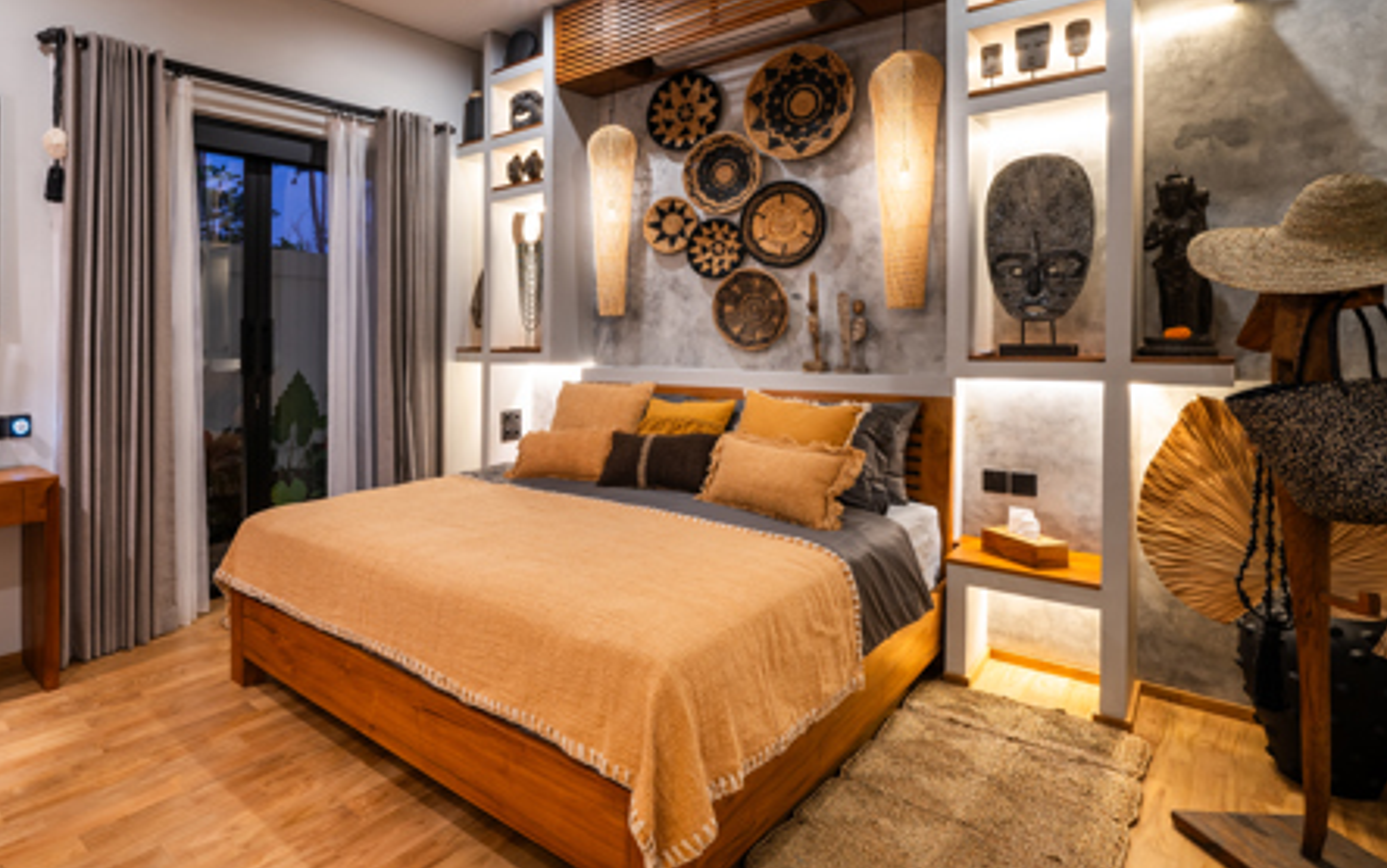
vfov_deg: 61.6
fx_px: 719
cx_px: 462
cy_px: 334
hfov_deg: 84.9
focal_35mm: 19
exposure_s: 2
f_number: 8
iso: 100
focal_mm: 12
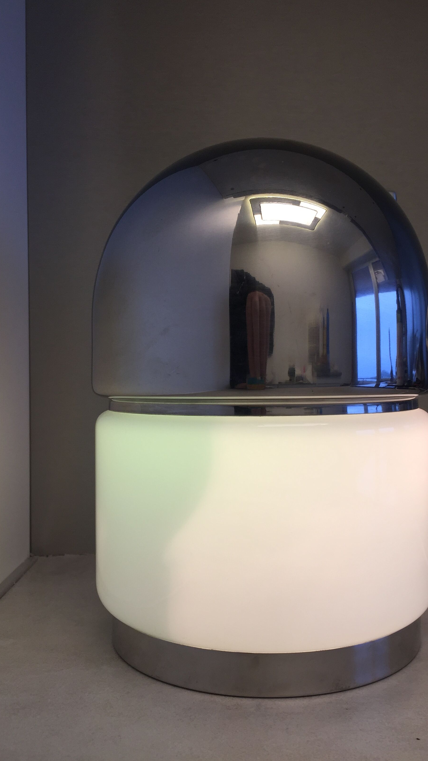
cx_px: 230
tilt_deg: +0.2
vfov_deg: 61.0
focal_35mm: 32
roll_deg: +1.3
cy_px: 377
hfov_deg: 36.7
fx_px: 646
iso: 32
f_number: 2.2
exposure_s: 1/100
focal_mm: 4.15
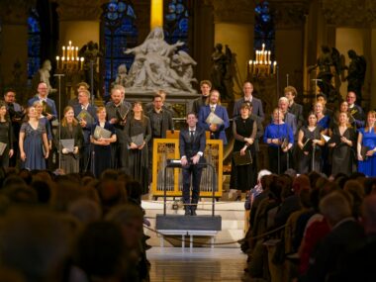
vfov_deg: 5.0
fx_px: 3259
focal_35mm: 300
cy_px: 141
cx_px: 188
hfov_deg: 6.6
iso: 6400
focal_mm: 150
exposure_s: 1/80
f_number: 2.8
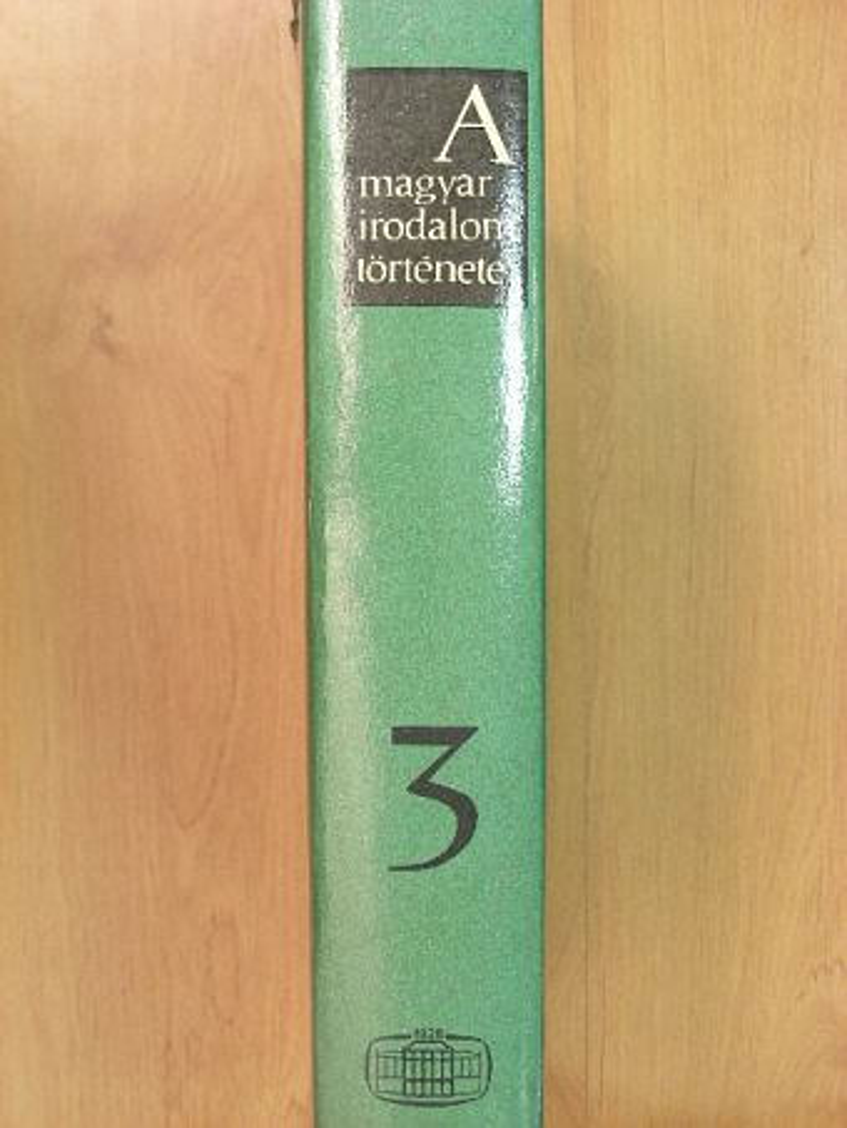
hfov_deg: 30.3
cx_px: 424
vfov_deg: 39.6
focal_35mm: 48
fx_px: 1565
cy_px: 564
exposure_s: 1/20.1
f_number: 3.5
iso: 200
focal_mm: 8
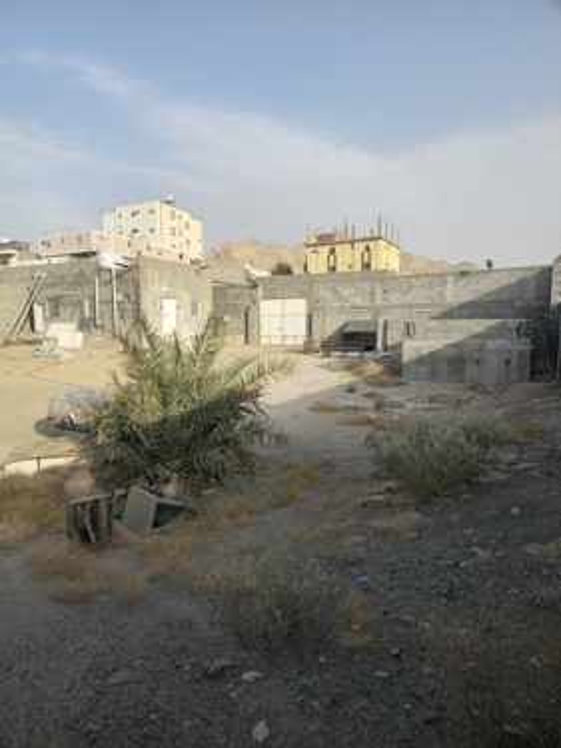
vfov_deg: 73.9
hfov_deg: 58.9
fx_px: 497
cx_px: 280
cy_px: 374
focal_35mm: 23
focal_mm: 6.3
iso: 10
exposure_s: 1/462
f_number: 1.7
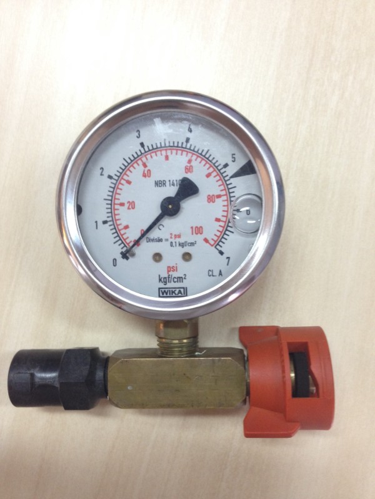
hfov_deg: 42.9
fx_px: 477
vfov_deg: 55.4
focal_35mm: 33
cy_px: 250
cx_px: 188
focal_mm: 4.12
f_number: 2.4
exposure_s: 1/20
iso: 125
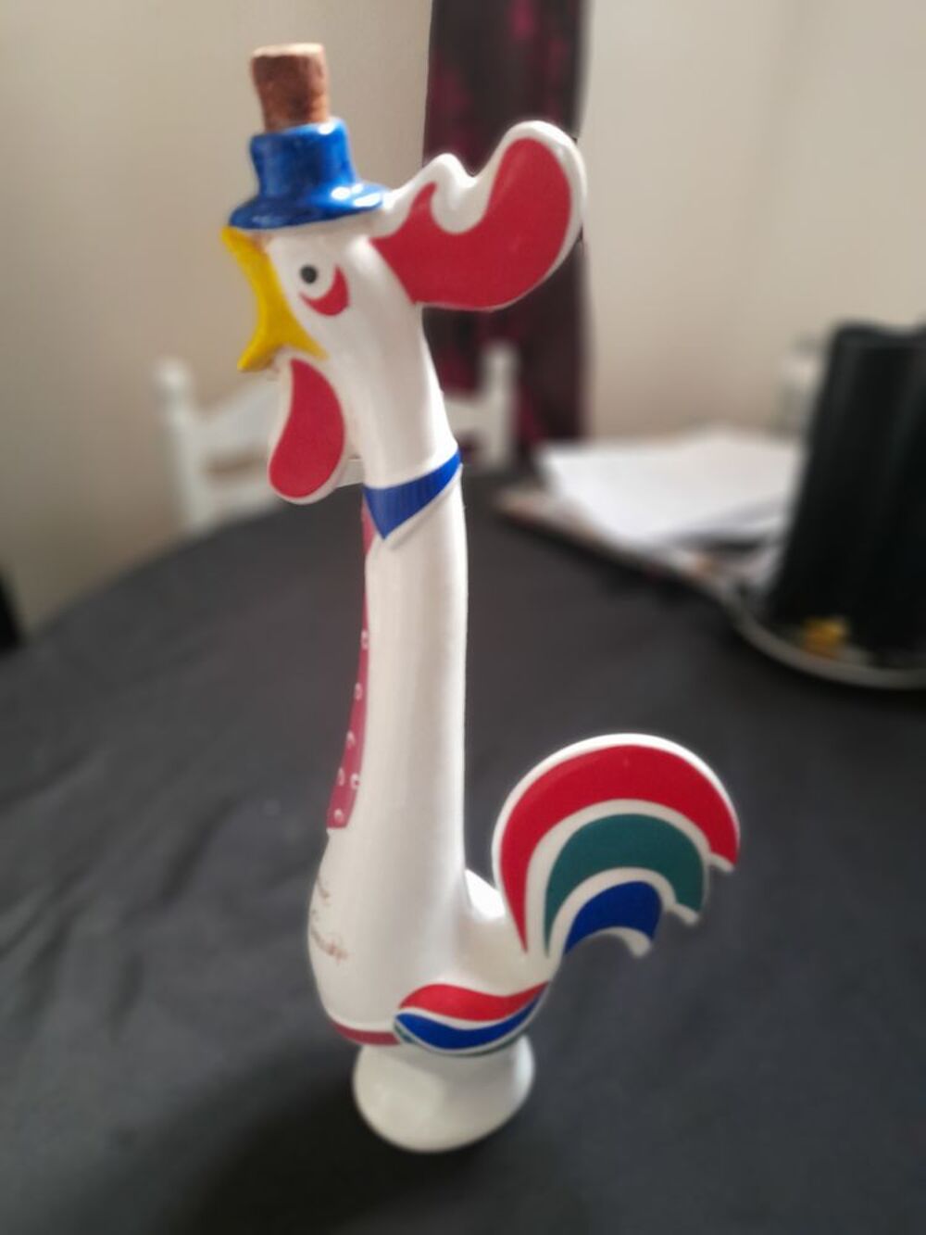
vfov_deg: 69.4
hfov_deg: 54.9
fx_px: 892
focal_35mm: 25
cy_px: 618
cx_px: 463
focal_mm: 4.6
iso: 500
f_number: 2
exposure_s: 1/25
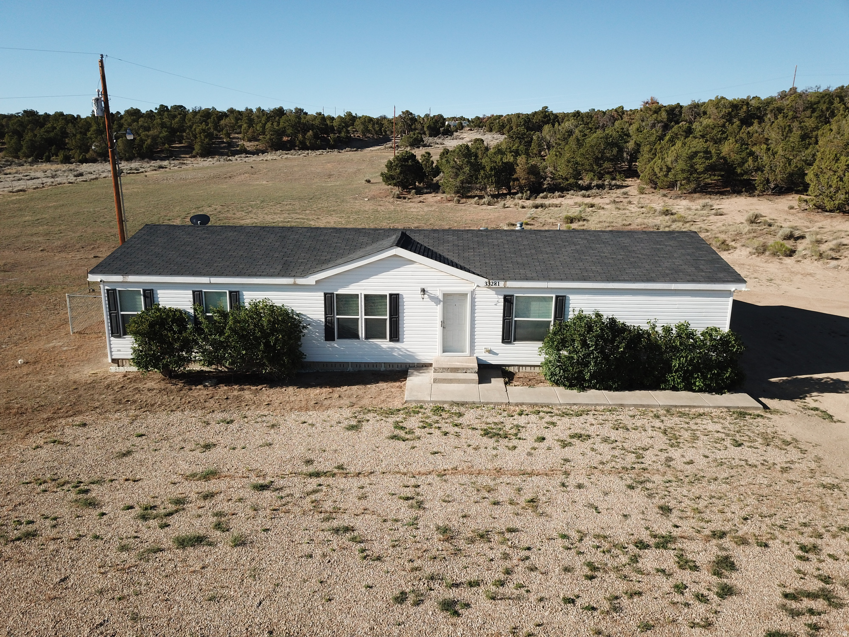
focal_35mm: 26
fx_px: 638
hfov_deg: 67.3
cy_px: 318
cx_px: 424
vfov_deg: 53.1
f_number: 2.2
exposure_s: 1/1149
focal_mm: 4.73
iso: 100
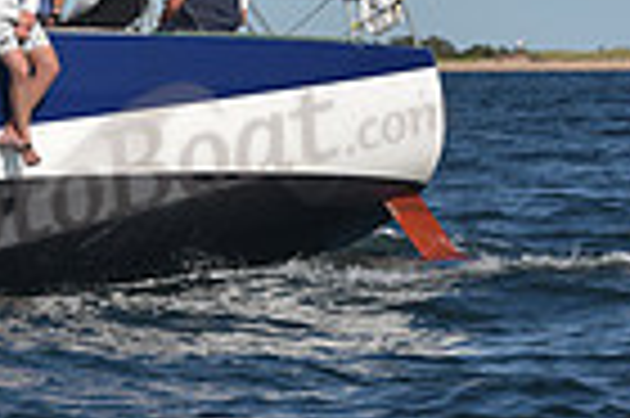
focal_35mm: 311
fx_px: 5436
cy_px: 7
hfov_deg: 6.5
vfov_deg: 4.4
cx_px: -410
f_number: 7.1
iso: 250
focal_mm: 75
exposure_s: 1/1000
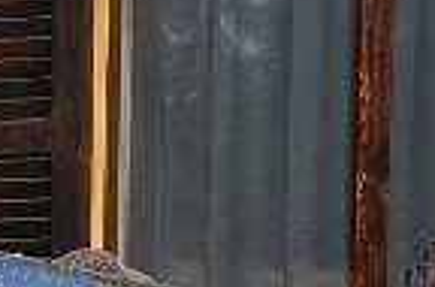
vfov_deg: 7.4
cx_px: -322
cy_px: 489
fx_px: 2156
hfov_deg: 10.9
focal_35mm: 179
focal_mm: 48
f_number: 5
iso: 1250
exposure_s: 1/2000
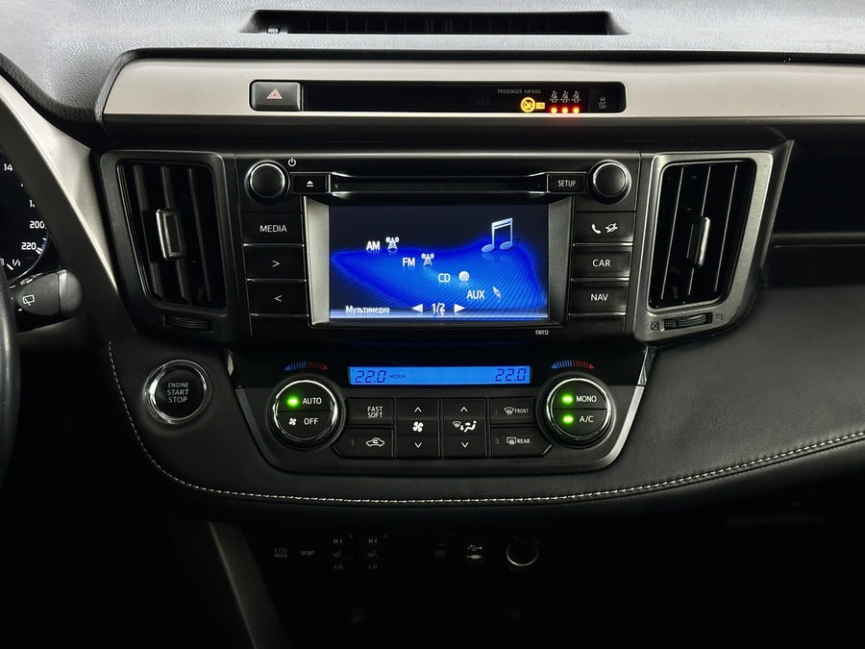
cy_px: 324
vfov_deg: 30.3
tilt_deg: -27.0
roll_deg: -1.2
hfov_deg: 39.7
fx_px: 1199
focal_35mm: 48
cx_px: 432
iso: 160
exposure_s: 1/50
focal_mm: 6.86
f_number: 1.78
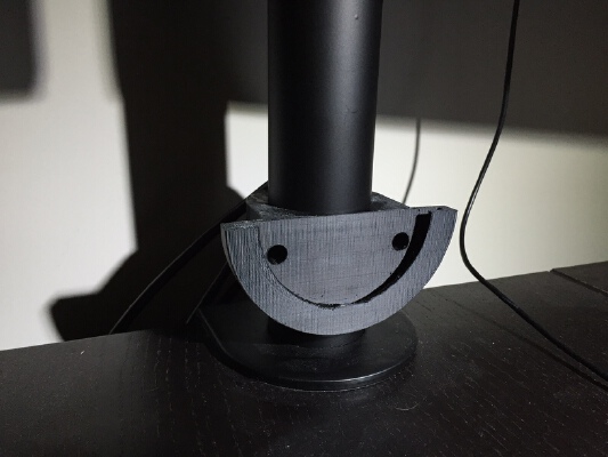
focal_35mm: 29
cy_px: 228
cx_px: 304
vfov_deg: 48.2
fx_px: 509
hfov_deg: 61.6
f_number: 2.2
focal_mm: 4.15
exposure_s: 1/30
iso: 40
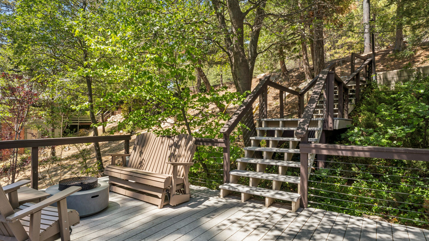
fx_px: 250
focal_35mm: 22
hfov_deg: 81.0
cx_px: 192
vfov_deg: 51.5
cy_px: 123
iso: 100
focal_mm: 17.8
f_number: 22
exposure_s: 1/10
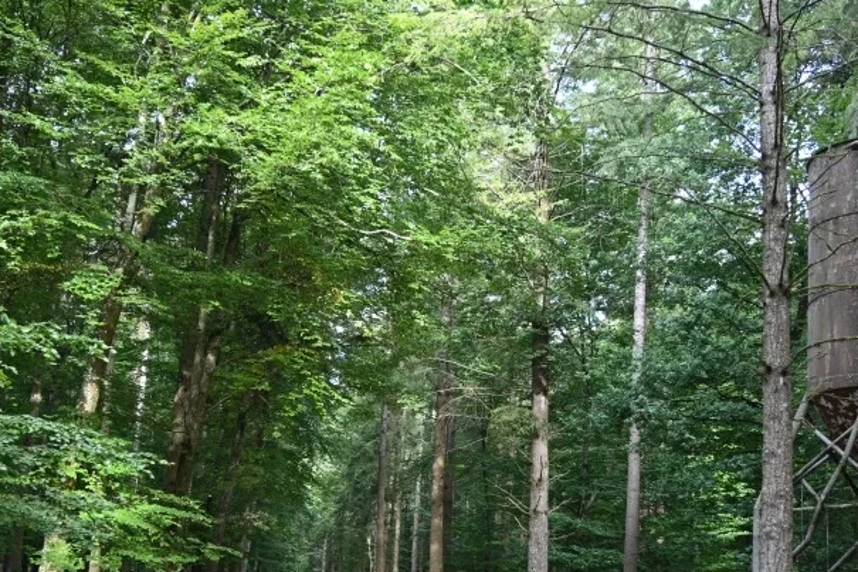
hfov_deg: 39.6
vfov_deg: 26.7
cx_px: 468
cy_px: 406
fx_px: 1191
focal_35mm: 50
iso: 500
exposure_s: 1/125
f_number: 4
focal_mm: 28
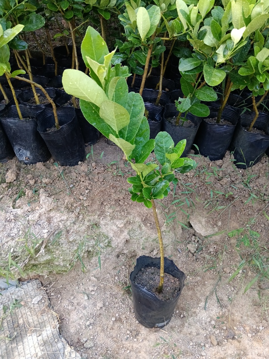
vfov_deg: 67.3
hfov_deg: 53.1
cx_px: 134
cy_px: 180
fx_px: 269
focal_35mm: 26
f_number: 1.8
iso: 1487
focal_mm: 4.05
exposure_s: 1/33.3
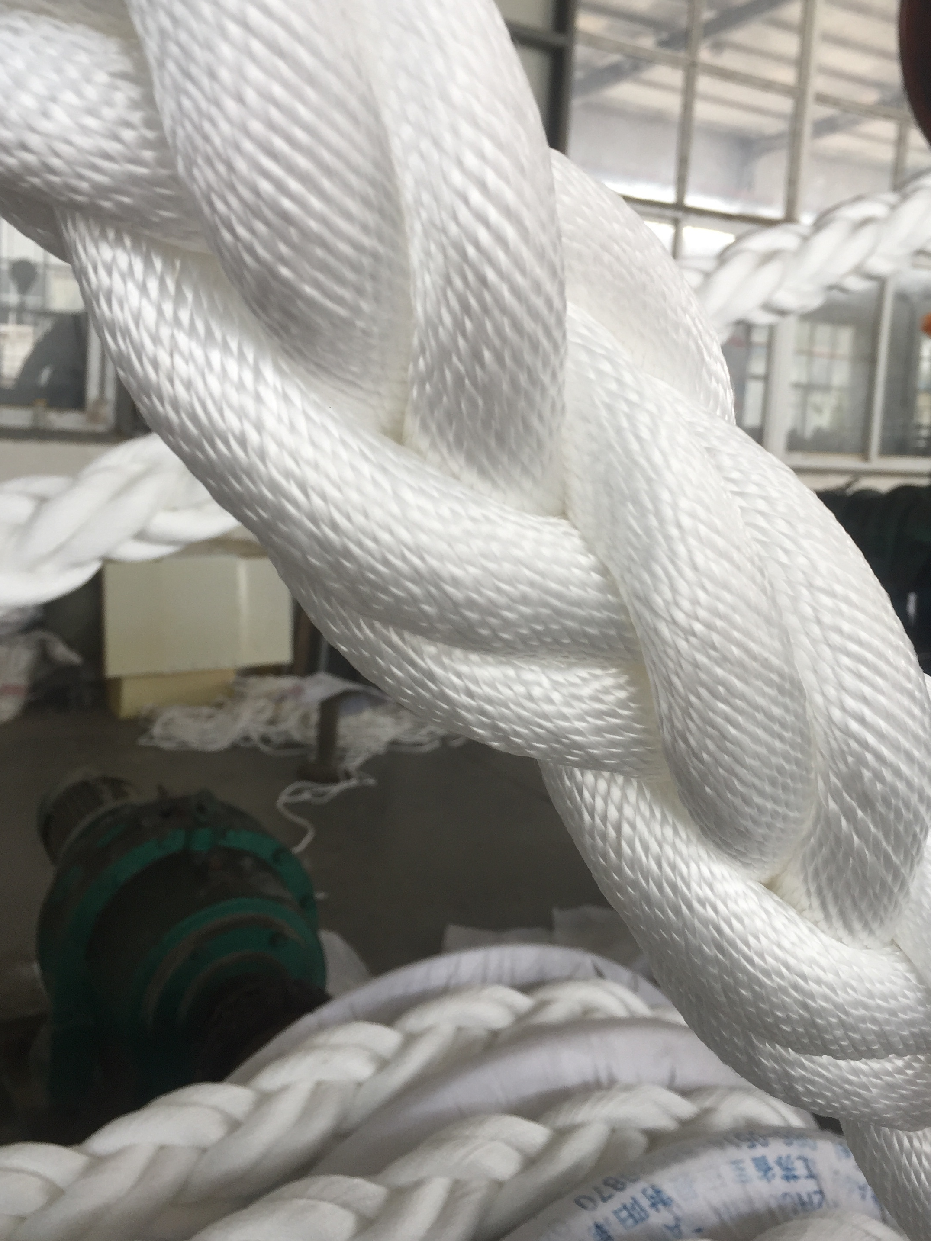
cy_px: 580
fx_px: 1183
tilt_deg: -5.7
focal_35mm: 33
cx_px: 507
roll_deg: -3.1
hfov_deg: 42.9
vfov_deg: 55.3
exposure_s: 1/100
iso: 40
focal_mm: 4.15
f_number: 2.2
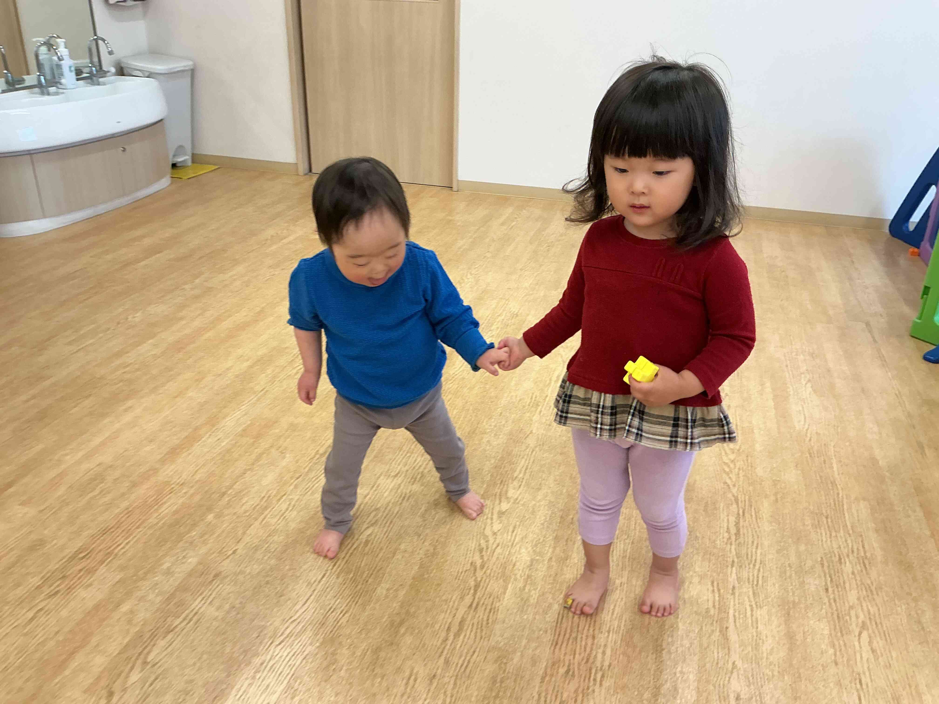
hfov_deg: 61.7
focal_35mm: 29
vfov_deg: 48.2
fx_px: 787
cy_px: 352
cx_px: 470
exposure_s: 1/60
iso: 50
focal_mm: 3
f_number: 1.8
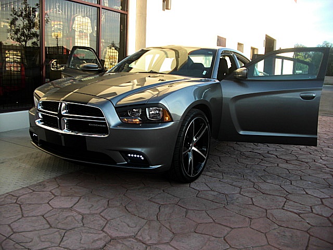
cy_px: 125
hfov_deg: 51.4
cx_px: 166
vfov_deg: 39.7
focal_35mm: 36
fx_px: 346
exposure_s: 1/125
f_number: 2.8
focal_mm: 6.3
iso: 50
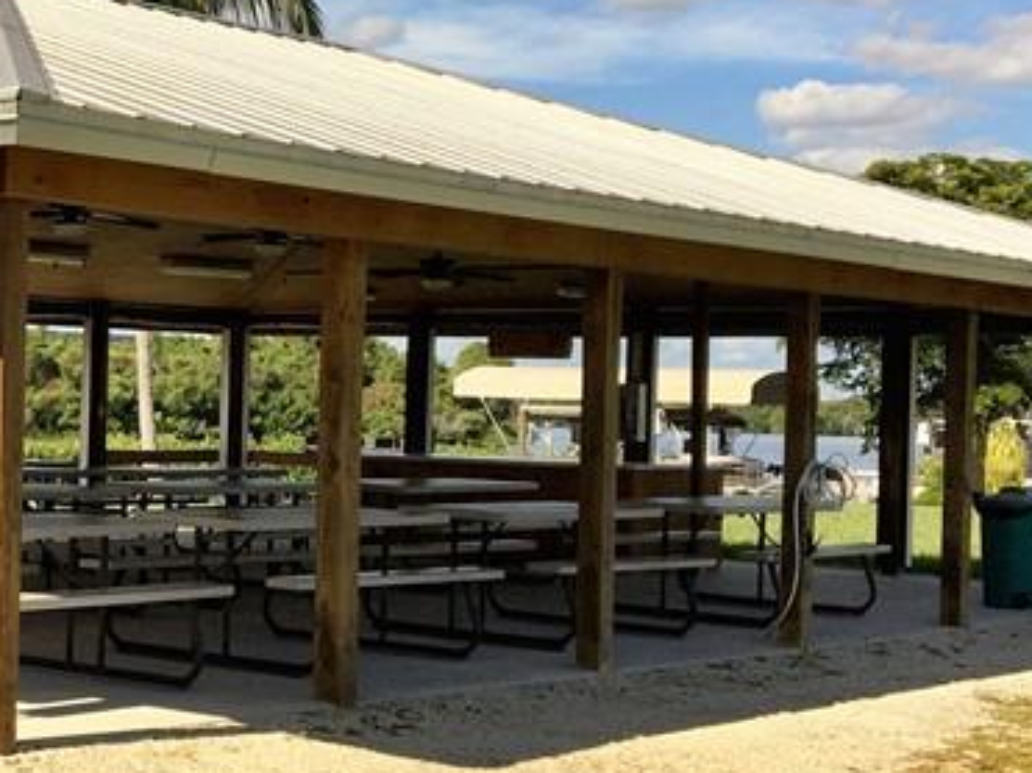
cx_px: 19
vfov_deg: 18.4
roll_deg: -1.8
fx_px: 2384
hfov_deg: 23.5
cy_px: 412
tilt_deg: +1.0
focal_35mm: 80
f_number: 2.2
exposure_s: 1/1972
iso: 25
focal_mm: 4.15
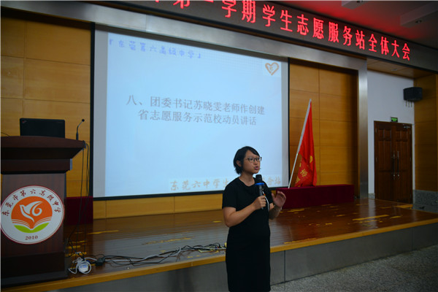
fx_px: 292
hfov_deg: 73.7
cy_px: 146
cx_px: 219
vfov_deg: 53.1
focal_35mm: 24
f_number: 4
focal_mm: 24
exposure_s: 1/40
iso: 400
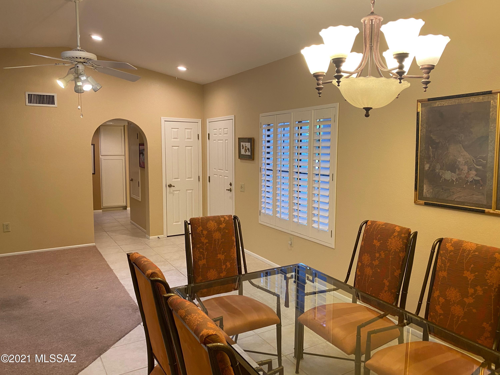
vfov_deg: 53.1
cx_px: 250
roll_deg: -1.0
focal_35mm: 26
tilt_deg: -6.4
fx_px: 376
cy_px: 188
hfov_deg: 67.3
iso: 125
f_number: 1.8
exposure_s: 1/60
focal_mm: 4.25
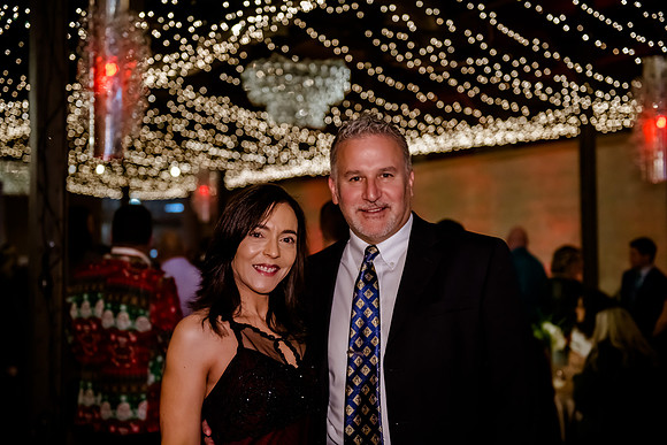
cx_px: 334
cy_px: 222
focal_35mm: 52
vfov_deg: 26.0
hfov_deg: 38.2
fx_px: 964
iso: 5000
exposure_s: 1/500
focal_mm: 52
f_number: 2.8
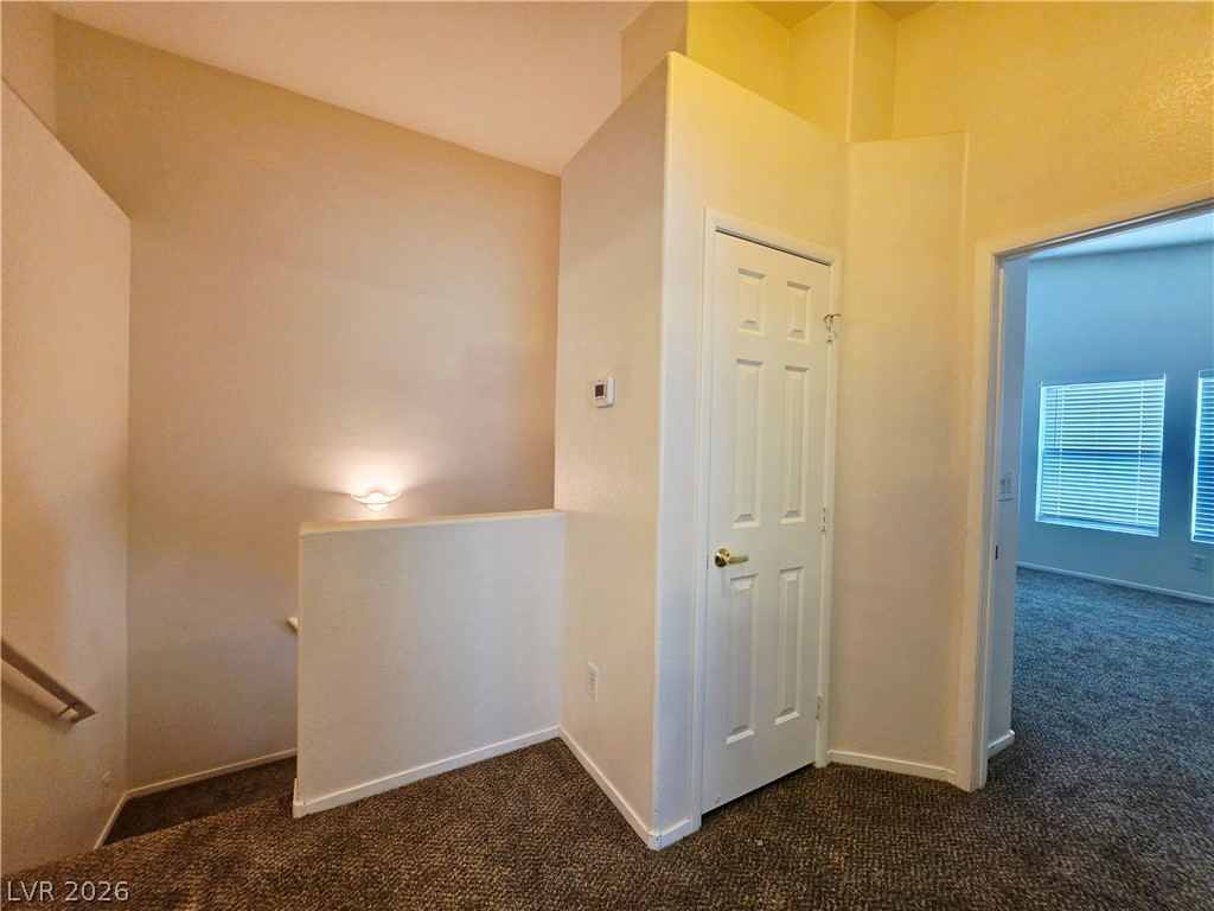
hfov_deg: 106.2
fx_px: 456
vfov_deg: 89.9
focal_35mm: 13
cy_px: 456
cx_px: 607
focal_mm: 2.2
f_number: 1.9
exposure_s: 1/120
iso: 250
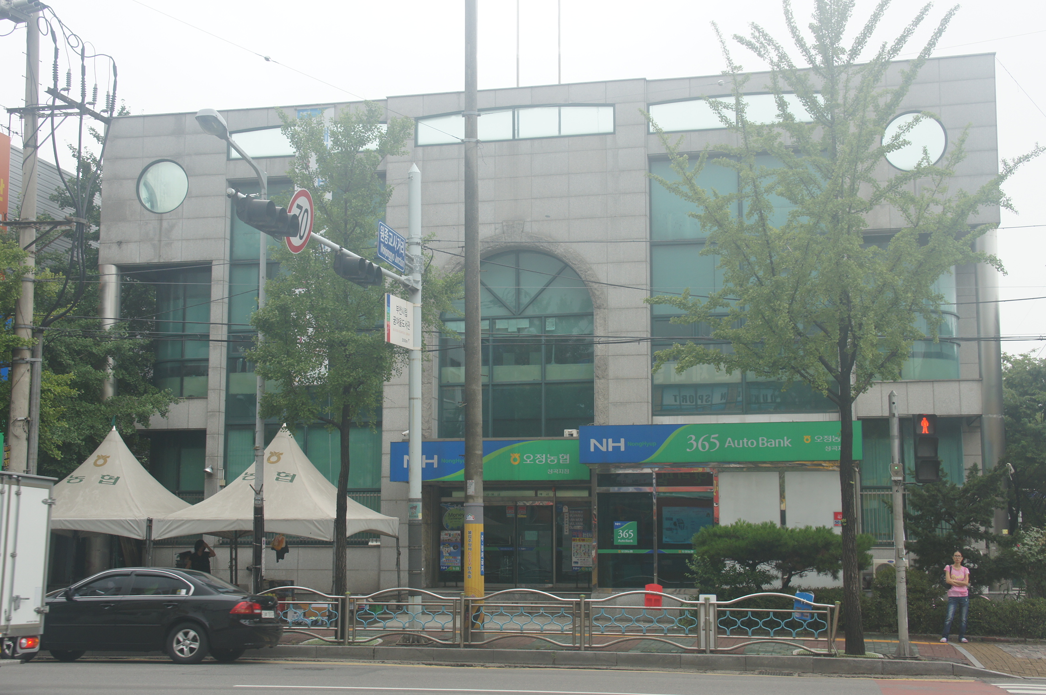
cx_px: 523
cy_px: 348
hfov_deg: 42.4
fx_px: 1350
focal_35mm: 46
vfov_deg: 28.9
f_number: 6.3
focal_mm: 31
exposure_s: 1/125
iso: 200
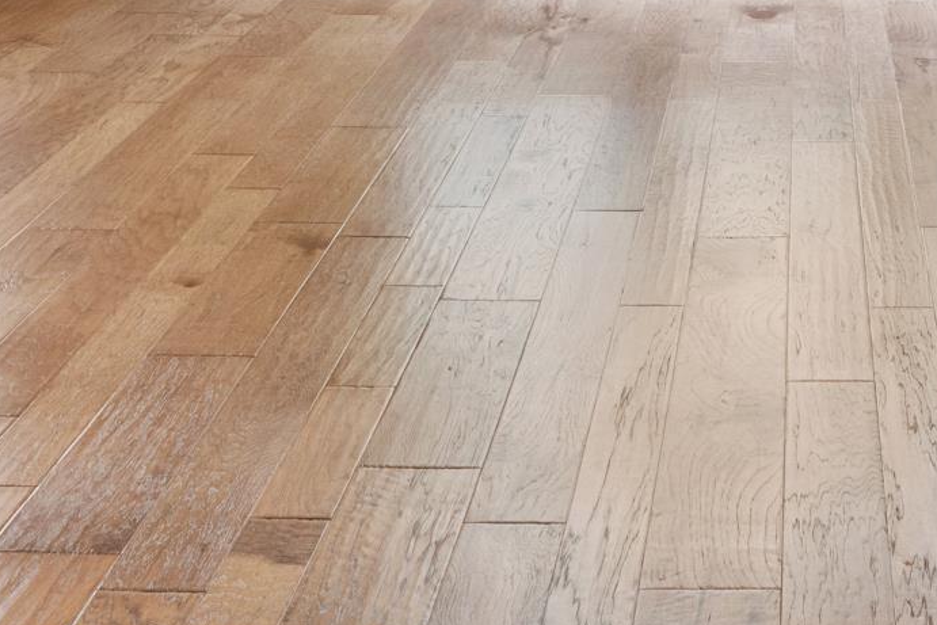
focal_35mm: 78
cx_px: 757
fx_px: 2021
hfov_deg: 25.6
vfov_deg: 15.5
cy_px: -443
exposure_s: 1/2.5
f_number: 9
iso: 200
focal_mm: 14.3
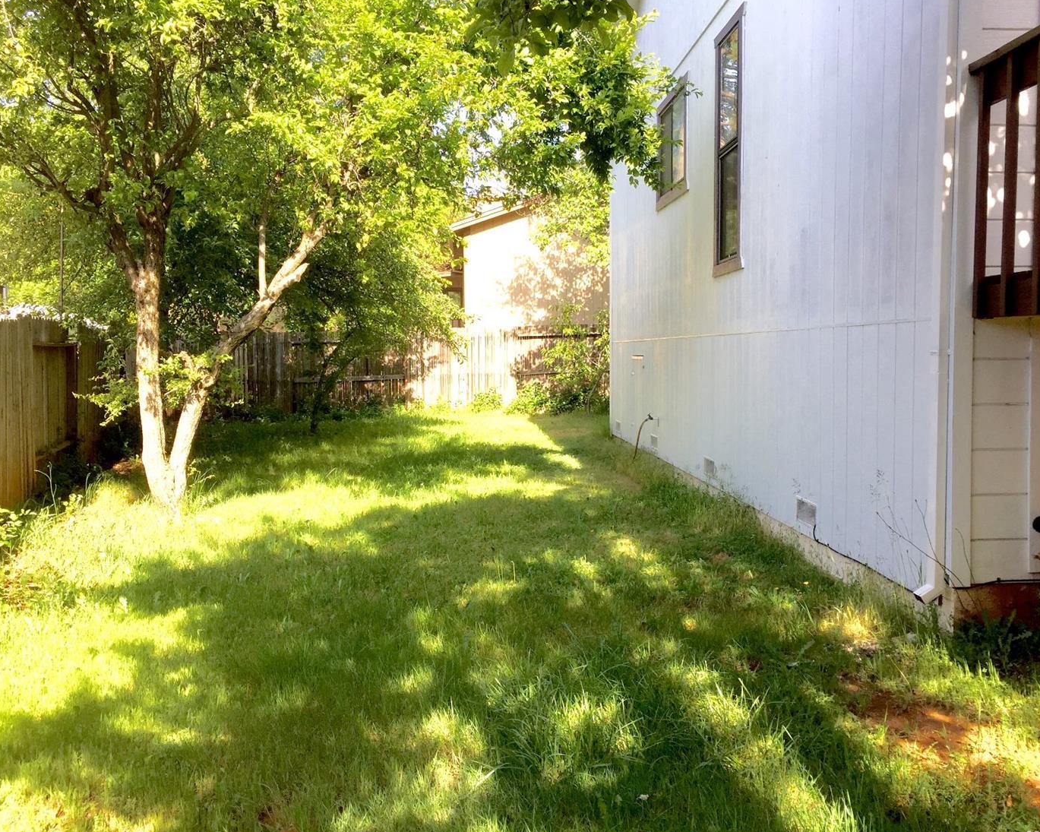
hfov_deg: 57.2
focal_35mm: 31
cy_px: 419
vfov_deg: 47.1
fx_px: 954
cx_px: 530
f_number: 2.2
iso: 32
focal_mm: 4.15
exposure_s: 1/408
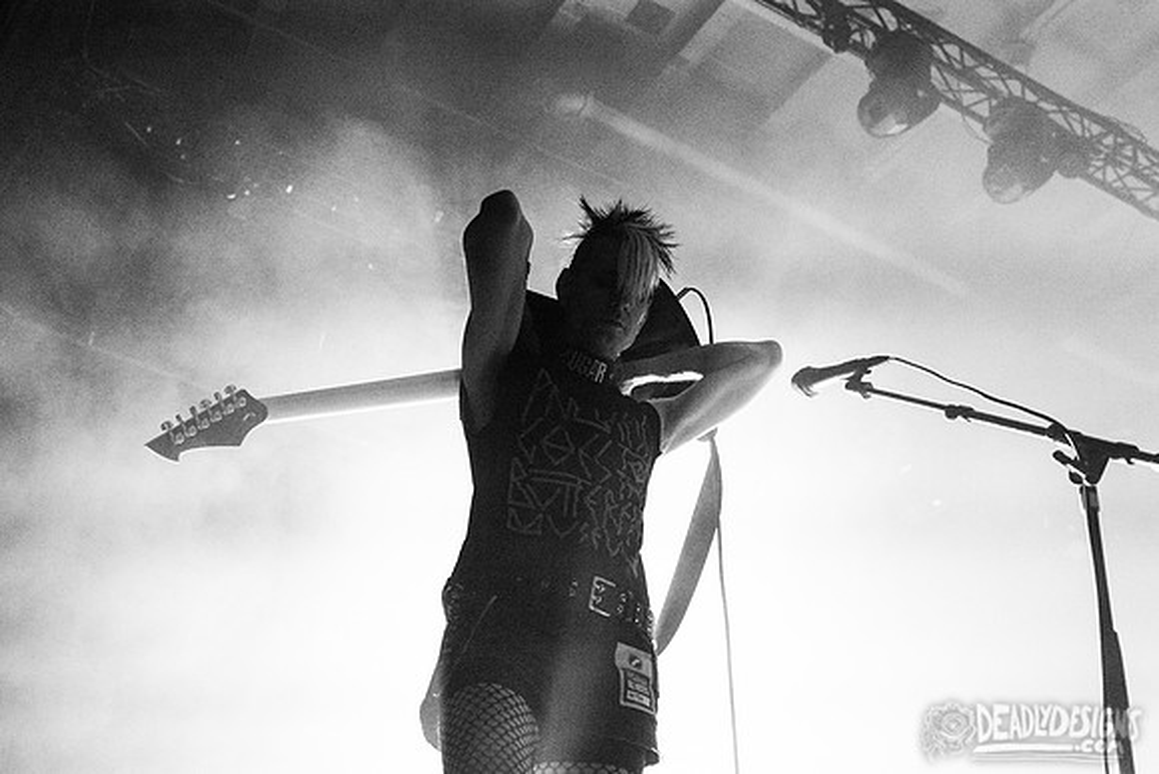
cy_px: 337
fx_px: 1310
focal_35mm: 41
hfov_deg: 47.7
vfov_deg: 32.8
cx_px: 578
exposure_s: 1/640
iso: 3200
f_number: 4
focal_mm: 36
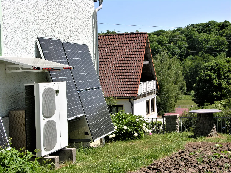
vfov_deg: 19.9
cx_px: 116
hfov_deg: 26.3
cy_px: 86
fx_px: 494
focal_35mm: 74
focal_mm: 18.8
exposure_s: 1/254
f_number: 6
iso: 50
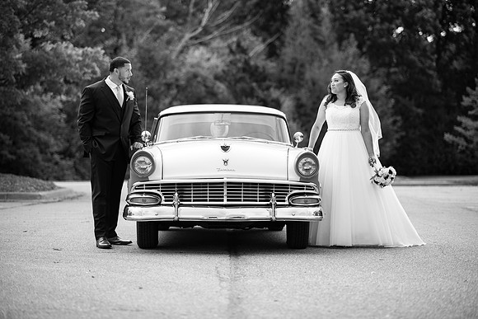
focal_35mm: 85
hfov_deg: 23.9
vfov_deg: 16.1
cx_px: 239
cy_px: 160
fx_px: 1129
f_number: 2
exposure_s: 1/250
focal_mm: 85
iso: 125
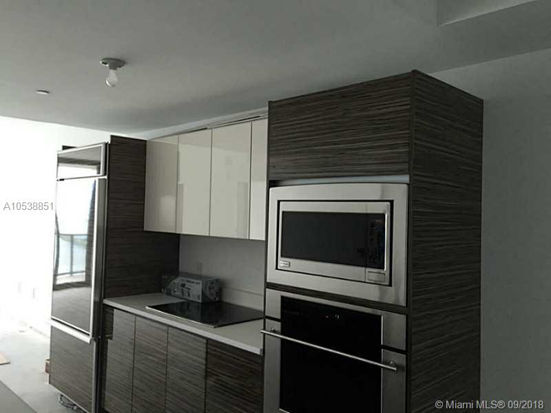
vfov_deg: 48.2
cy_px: 206
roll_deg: -2.5
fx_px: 462
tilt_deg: +1.3
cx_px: 276
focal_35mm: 29
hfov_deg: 61.7
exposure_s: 1/40
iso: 32
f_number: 2.2
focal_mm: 4.15
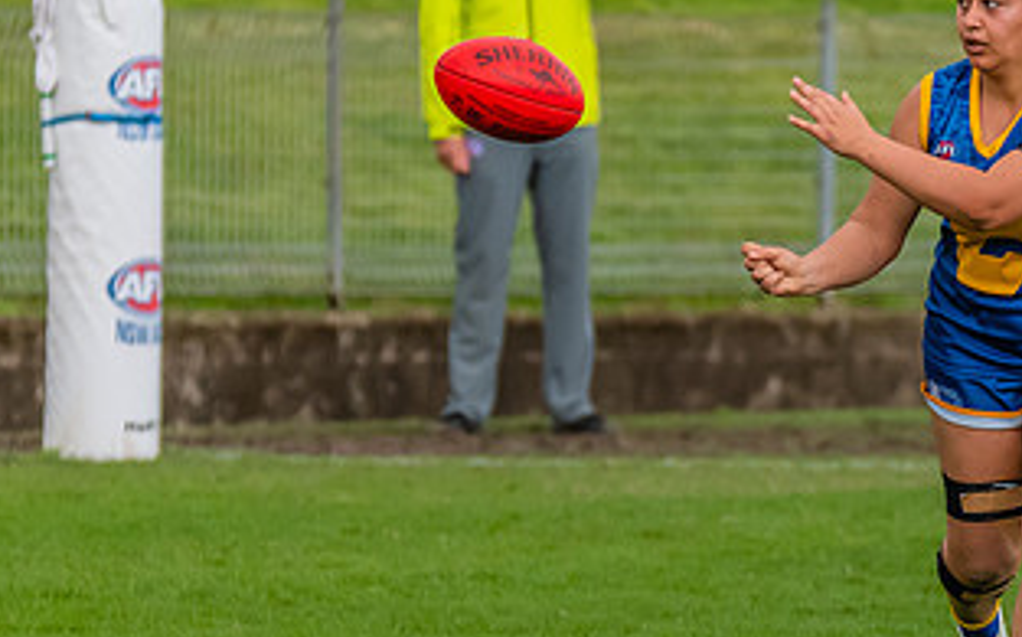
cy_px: 319
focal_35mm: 908
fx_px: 25268
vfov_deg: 1.4
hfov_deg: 2.3
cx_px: 1030
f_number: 5.6
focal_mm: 280
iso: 1600
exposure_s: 1/1600
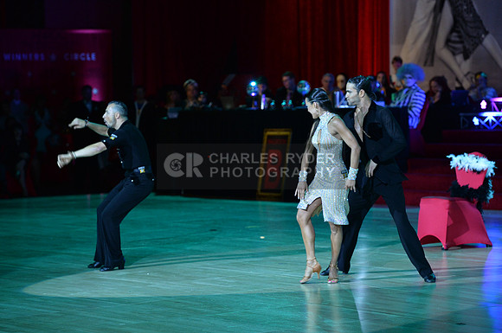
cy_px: 166
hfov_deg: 15.8
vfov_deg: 10.5
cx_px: 251
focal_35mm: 130
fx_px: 1810
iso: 2000
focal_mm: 130
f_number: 3.5
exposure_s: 1/250
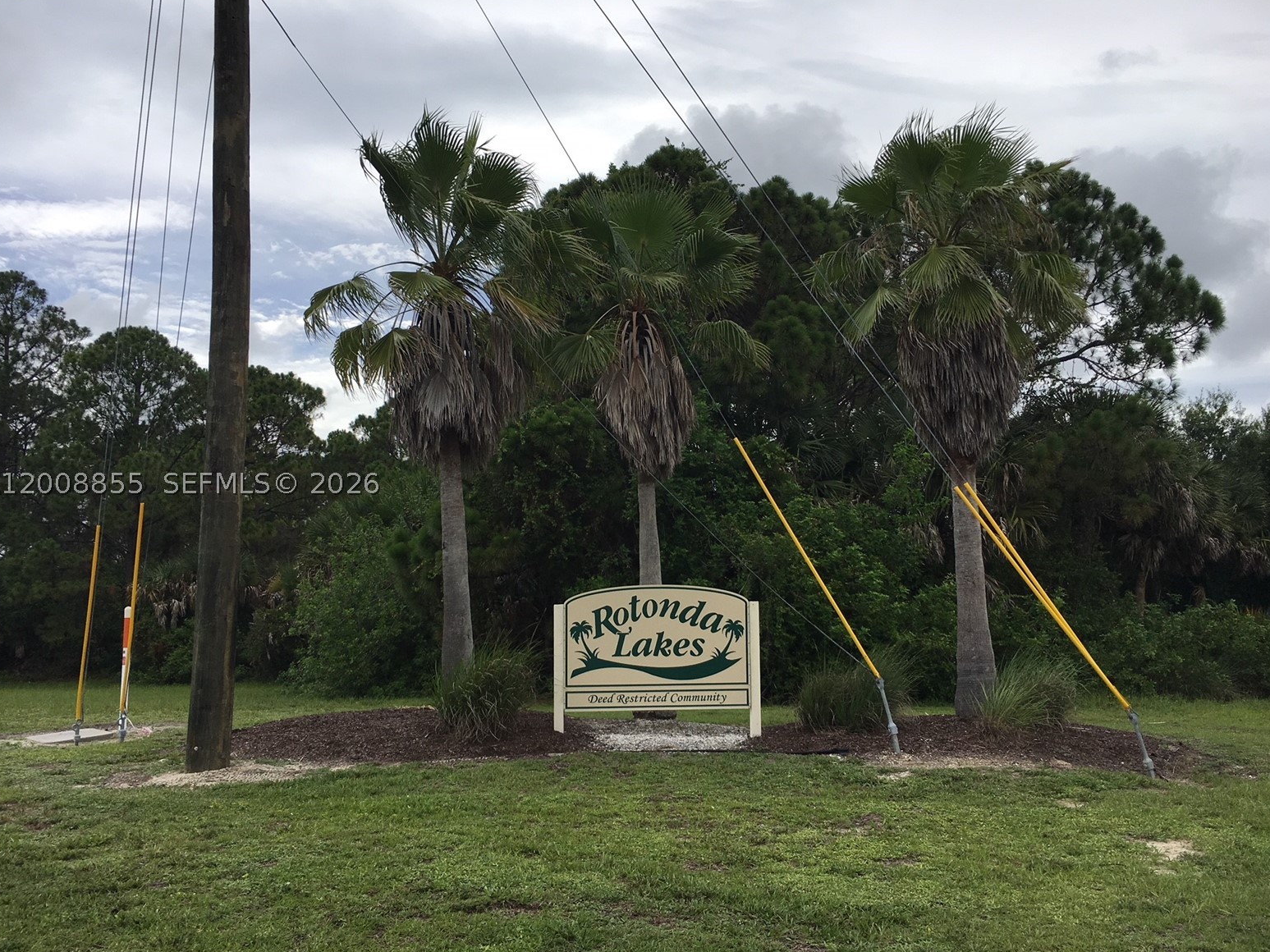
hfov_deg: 60.0
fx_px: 1101
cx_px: 631
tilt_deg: +7.7
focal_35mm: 30
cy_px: 483
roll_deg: +0.8
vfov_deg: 46.8
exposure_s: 1/1789
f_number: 2.2
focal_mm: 4.15
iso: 25
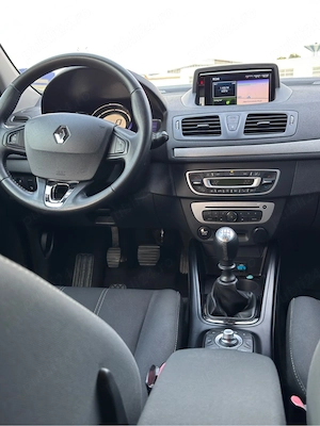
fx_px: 431
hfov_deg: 40.7
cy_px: 213
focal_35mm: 35
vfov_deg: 52.6
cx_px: 160
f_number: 1.78
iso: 125
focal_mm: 6.76
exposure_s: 1/78
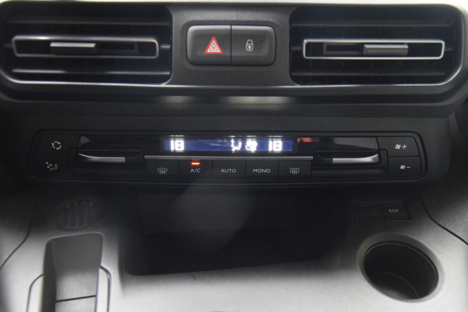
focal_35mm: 39
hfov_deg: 49.5
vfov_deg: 34.2
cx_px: 234
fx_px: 507
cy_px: 156
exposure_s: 1/40
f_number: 4
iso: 6400
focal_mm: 26
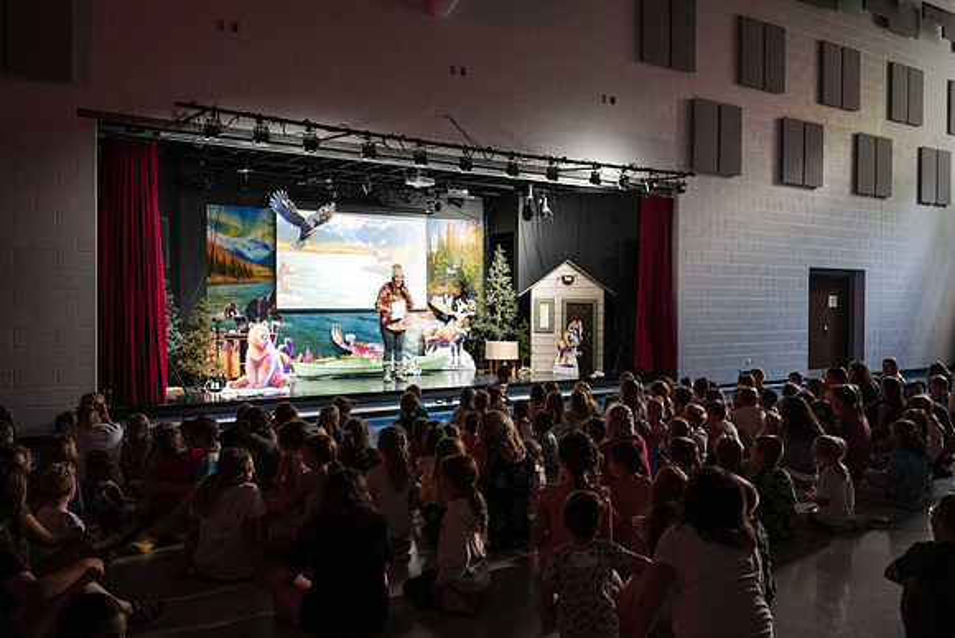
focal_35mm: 32
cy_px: 314
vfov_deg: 41.5
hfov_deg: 59.2
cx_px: 471
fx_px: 840
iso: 3200
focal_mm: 30
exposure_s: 1/80
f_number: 4
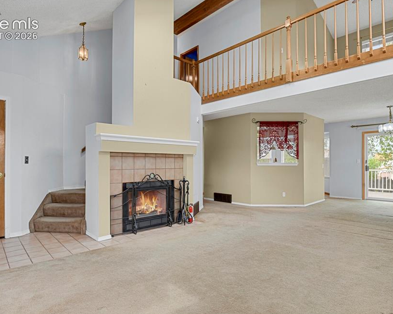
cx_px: 191
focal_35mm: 20
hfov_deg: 80.4
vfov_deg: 68.1
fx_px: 233
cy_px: 161
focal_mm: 17
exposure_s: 1.3
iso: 250
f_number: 8
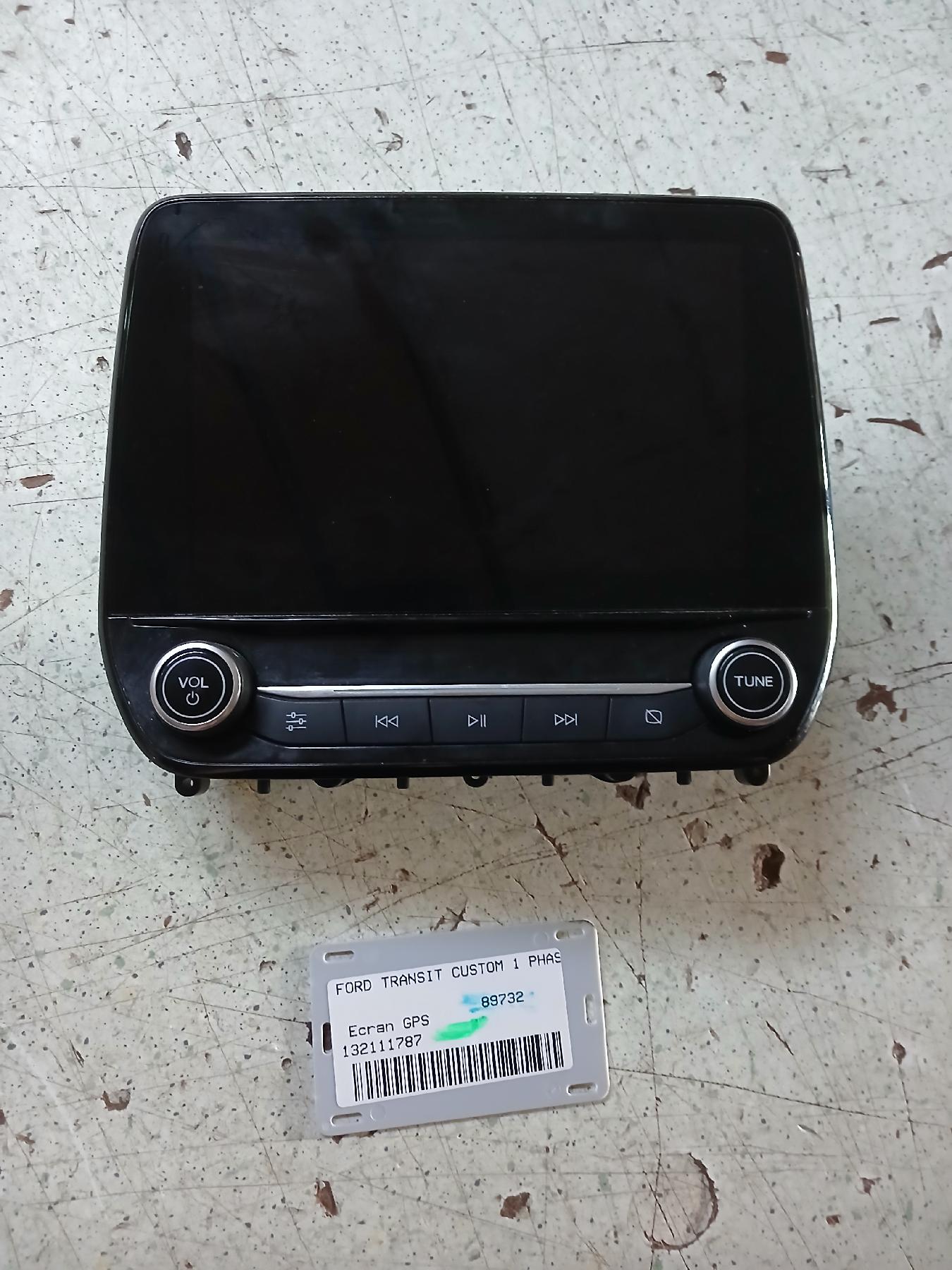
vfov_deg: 65.3
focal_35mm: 27
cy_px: 635
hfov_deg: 51.4
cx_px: 476
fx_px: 990
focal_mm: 3.98
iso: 500
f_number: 1.8
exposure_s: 1/20
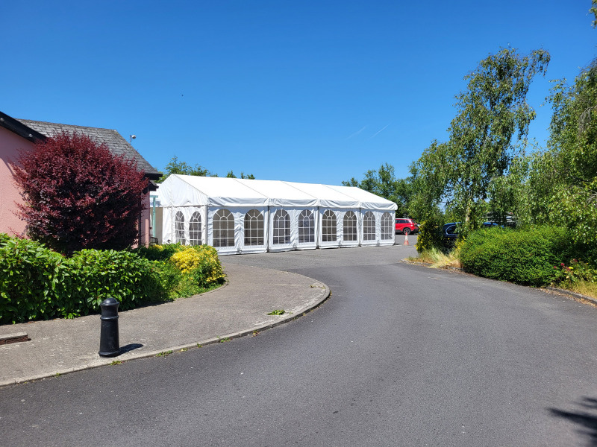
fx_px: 448
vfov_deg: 53.1
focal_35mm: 26
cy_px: 224
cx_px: 298
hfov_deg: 67.3
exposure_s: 1/2417
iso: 40
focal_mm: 5.4
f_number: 1.8
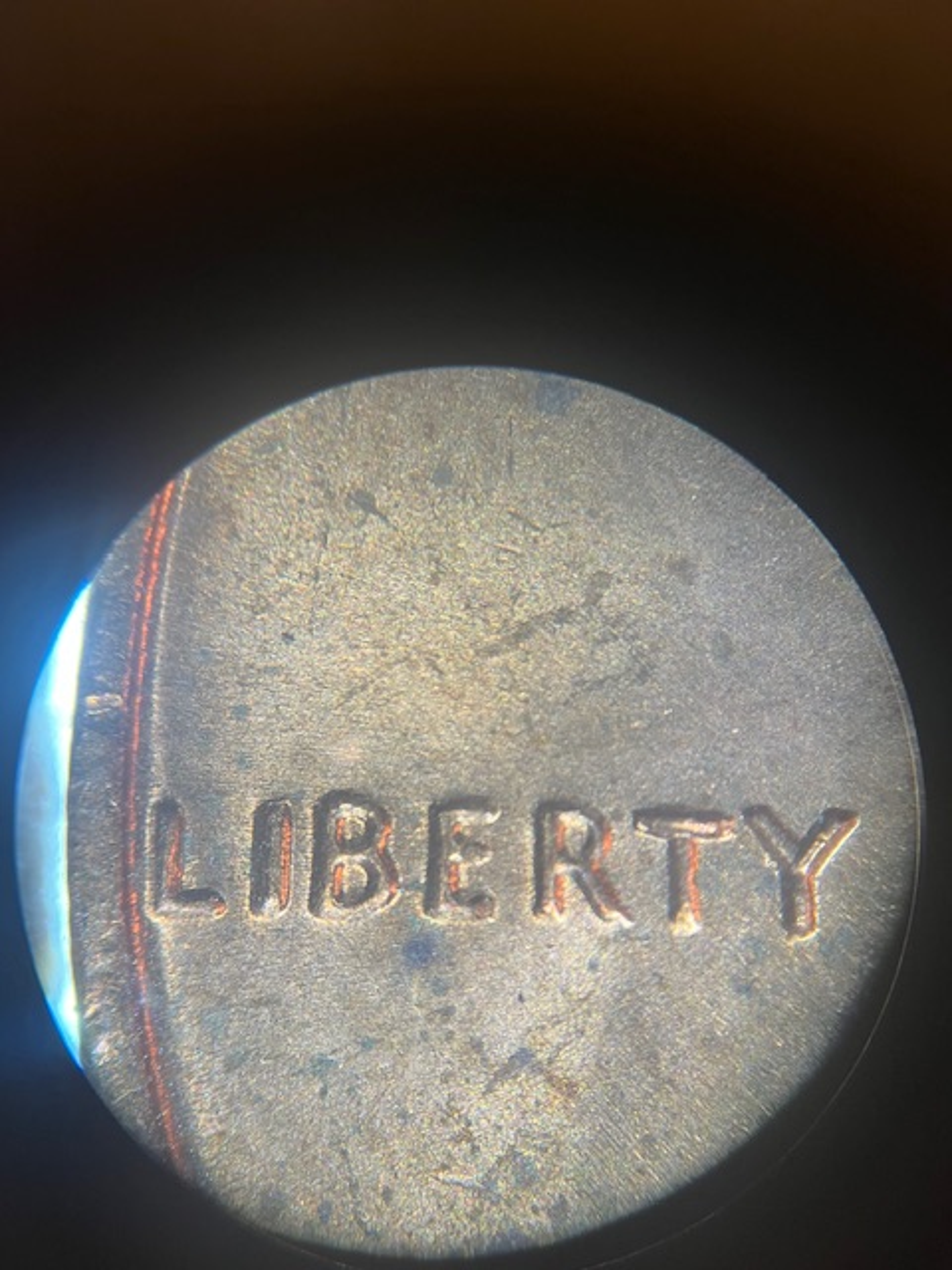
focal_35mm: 26
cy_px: 635
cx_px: 476
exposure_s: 1/60
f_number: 1.6
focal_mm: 5.1
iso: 100
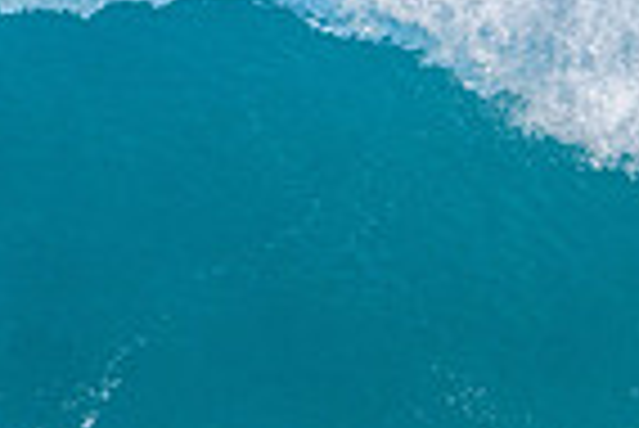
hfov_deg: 0.7
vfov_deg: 0.5
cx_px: 1192
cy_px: 70
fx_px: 54352
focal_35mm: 3059
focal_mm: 500
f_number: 5.6
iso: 400
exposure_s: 1/2000
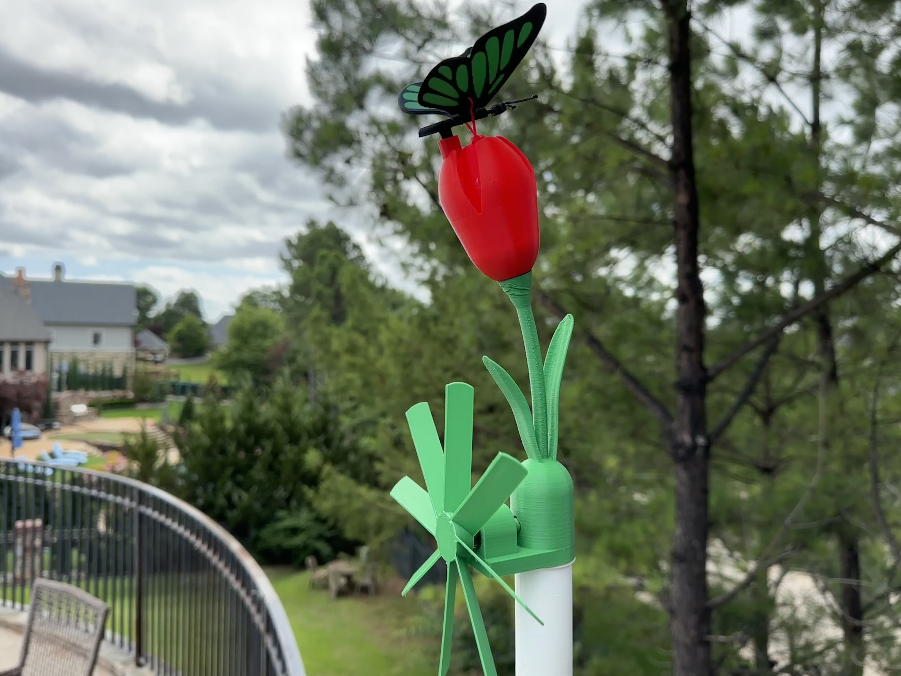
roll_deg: -1.9
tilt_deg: -0.9
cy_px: 338
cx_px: 450
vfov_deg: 56.8
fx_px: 625
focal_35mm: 24
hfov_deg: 71.6
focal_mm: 6.86
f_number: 1.78
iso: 80
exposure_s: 1/1845
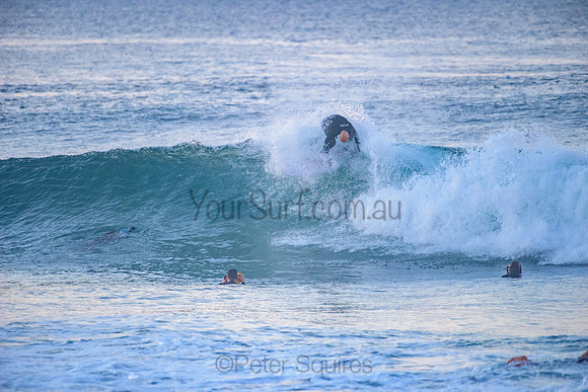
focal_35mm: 500
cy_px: 196
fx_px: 8168
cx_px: 294
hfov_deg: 4.1
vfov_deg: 2.8
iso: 3200
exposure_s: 1/500
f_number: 5.6
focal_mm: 500
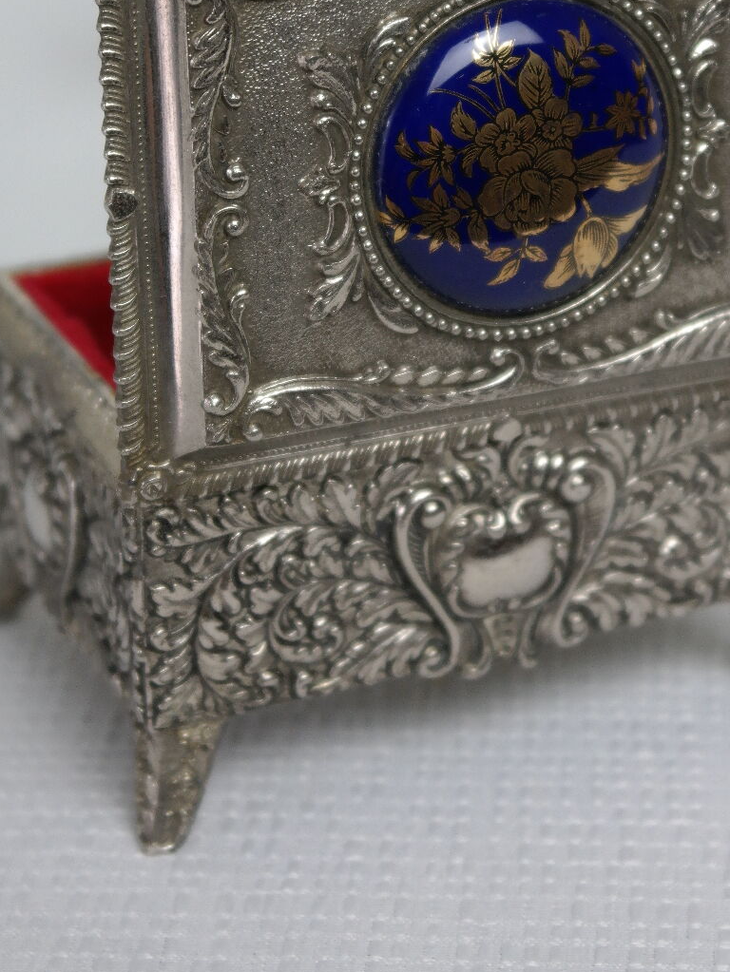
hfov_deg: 11.9
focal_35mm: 125
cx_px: 426
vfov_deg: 15.7
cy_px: 240
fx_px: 3513
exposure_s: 1/80
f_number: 5.6
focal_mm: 50
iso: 800
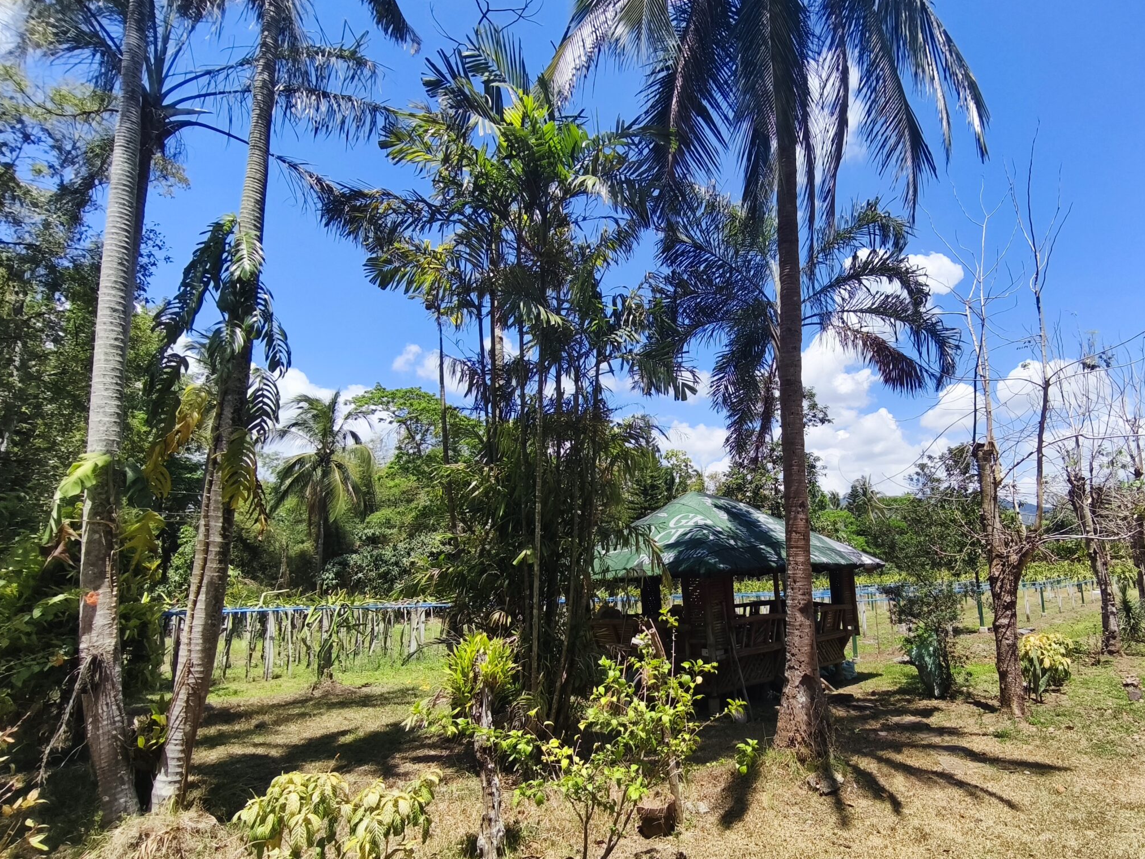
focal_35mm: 19
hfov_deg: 83.5
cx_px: 695
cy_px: 487
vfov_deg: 68.4
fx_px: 629
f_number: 2.2
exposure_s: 1/1287
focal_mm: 1.91
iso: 50
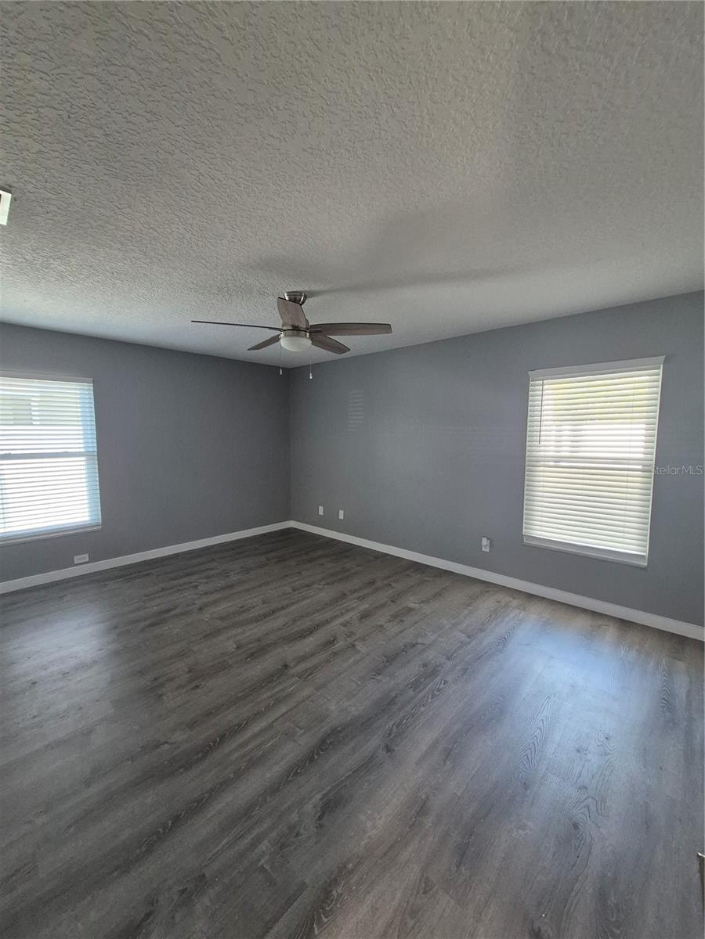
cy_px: 470
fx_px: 353
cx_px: 352
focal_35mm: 13
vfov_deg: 106.2
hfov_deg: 89.9
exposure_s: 1/60
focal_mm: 1.74
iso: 500
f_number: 2.2
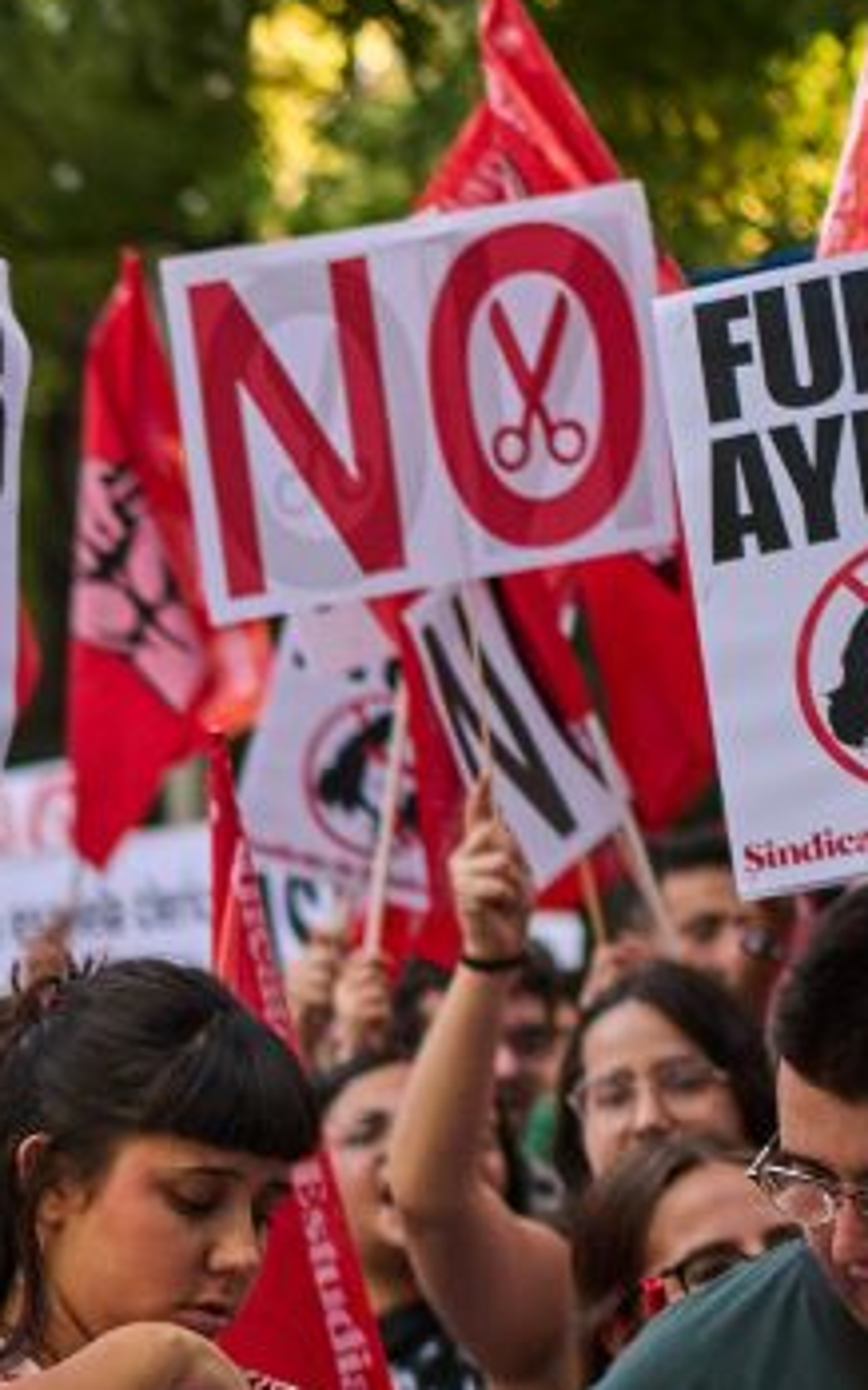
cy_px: 1770
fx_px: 6816
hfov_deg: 6.9
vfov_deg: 11.4
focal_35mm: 180
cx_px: -1288
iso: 320
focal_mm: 35
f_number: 1.4
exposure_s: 1/1000
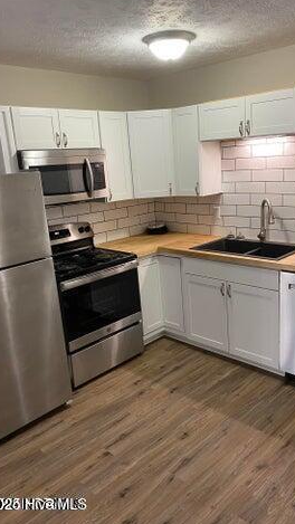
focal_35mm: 29
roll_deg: +4.3
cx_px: 172
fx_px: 403
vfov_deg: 66.1
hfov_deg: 40.1
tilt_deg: -13.8
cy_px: 260
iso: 125
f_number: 1.8
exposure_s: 1/60
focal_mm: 4.25
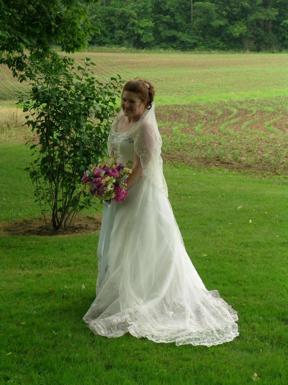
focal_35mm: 188
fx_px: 2086
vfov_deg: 10.5
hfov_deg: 7.9
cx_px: 144
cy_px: 192
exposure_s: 1/89.2
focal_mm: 18.8
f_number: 6.1
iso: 50
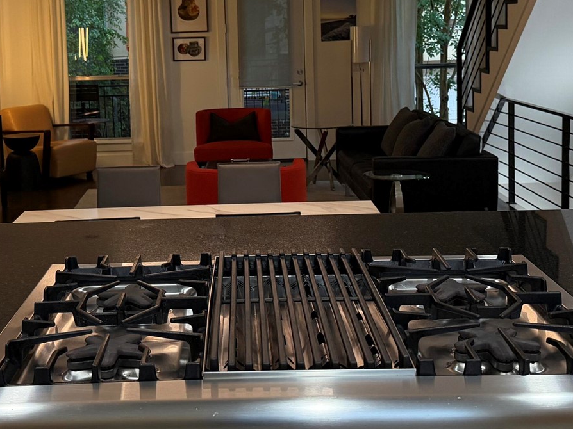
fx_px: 910
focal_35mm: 55
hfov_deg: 34.8
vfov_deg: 26.3
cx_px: 228
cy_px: 129
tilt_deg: -7.0
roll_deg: +2.0
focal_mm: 6.76
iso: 250
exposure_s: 1/115
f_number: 1.78
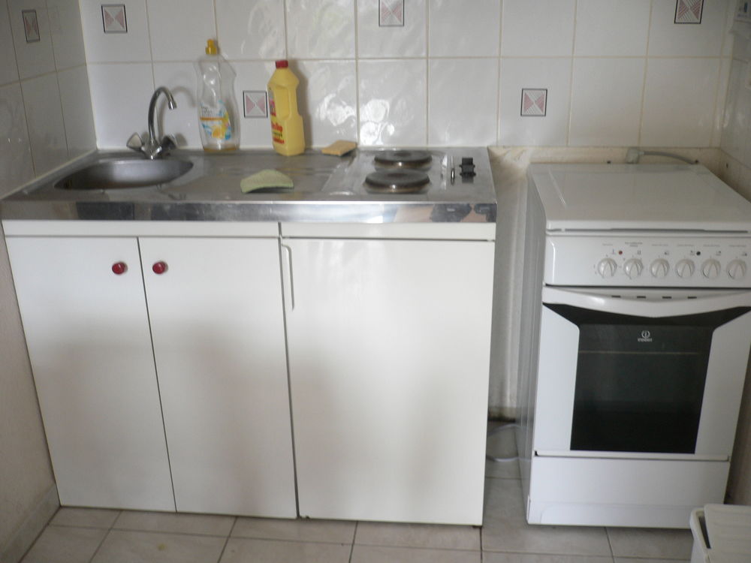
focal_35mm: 35
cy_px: 282
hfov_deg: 52.6
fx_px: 759
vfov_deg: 40.7
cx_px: 376
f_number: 2.8
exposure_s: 1/40
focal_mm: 5.8
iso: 100
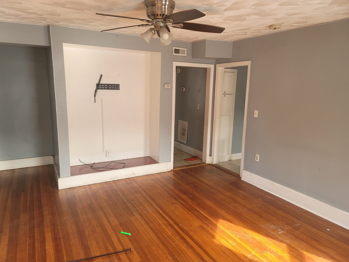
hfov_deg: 69.4
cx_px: 174
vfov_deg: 54.9
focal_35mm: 25
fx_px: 252
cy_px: 131
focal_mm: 7
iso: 160
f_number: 1.8
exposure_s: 1/120
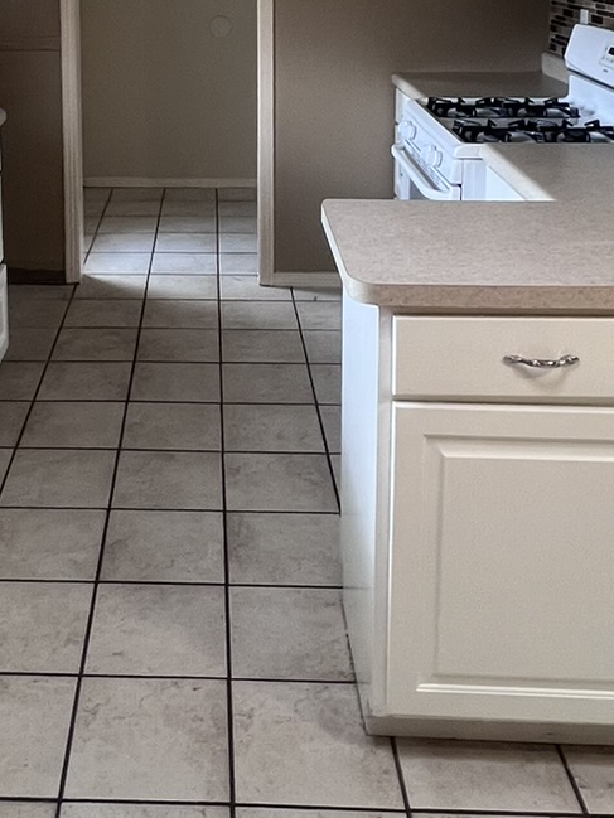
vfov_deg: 41.1
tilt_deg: -5.9
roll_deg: +1.3
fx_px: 969
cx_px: 149
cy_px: 38
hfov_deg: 34.4
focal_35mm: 41
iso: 200
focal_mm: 1.57
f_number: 1.8
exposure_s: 1/120
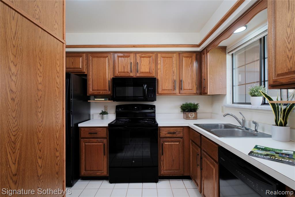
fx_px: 147
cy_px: 98
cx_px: 148
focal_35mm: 18
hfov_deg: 90.0
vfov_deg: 67.3
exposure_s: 1/125
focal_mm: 11.7
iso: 640
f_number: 7.1
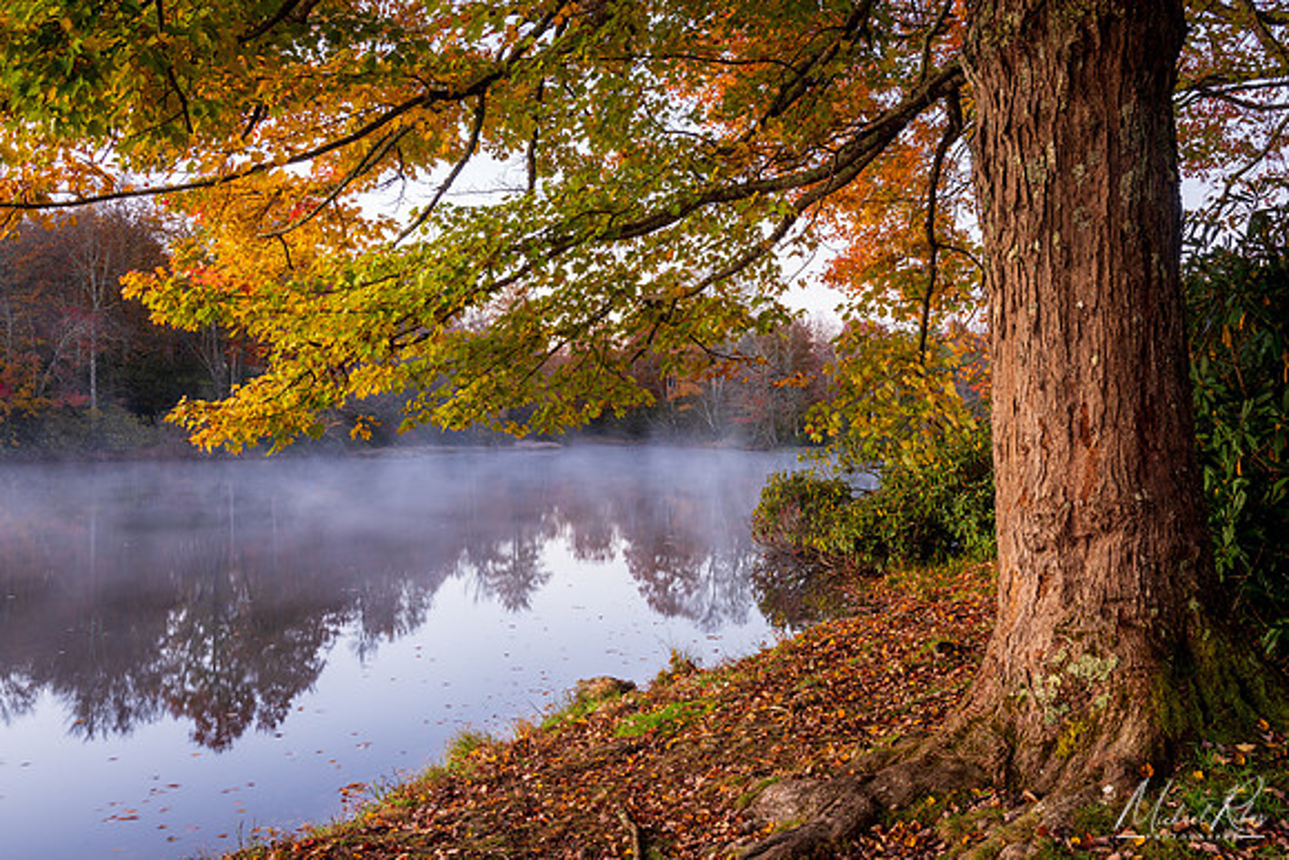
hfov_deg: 55.8
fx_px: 1218
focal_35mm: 34
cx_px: 644
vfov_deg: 38.9
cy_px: 430
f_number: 13
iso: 64
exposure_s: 3
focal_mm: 34
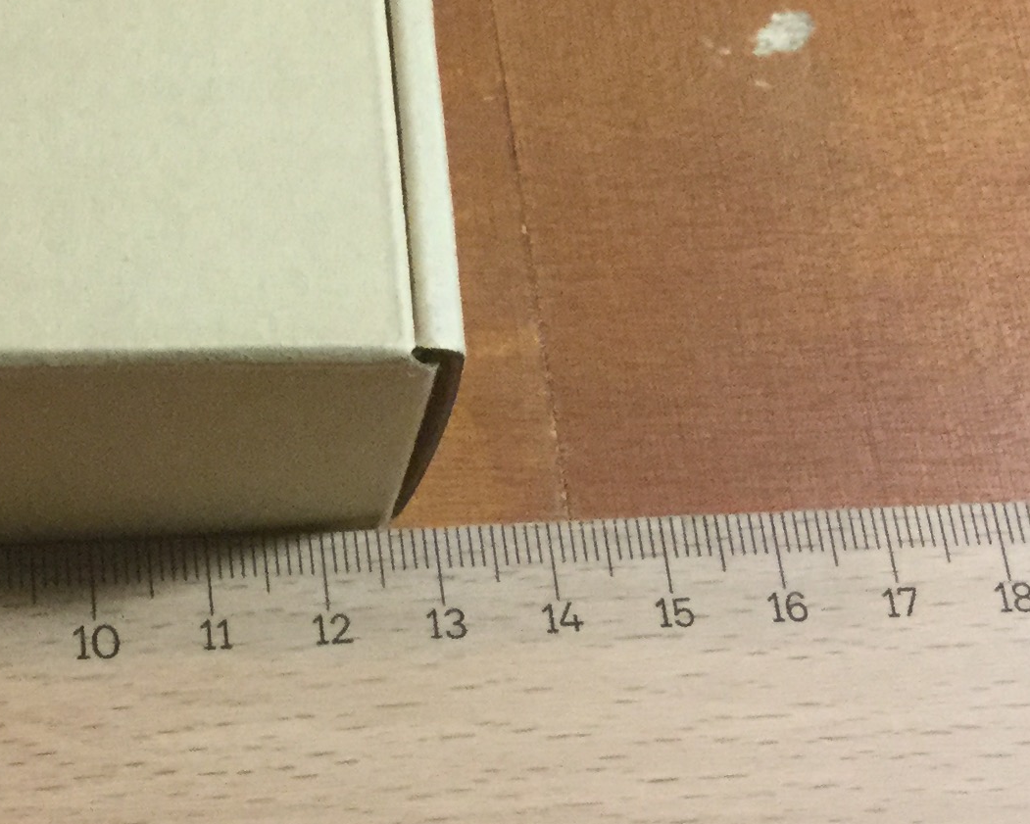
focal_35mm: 94
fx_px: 2866
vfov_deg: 16.3
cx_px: 224
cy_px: 243
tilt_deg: -61.1
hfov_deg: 20.2
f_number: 2.4
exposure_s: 1/33
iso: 250
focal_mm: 3.3
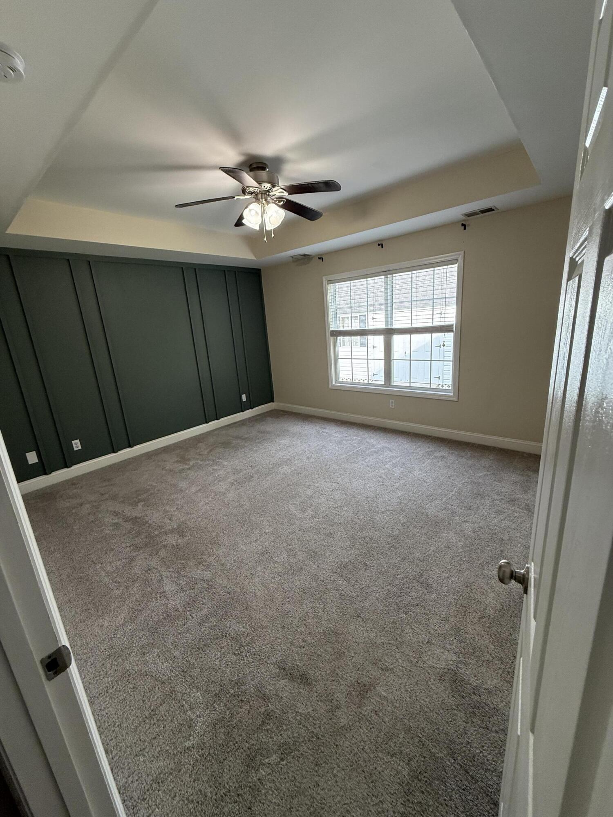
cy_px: 408
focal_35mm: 14
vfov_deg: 102.1
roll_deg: +4.0
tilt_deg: -12.7
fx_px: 331
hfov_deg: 85.7
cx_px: 306
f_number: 2.2
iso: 160
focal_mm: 2.22
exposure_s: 1/120
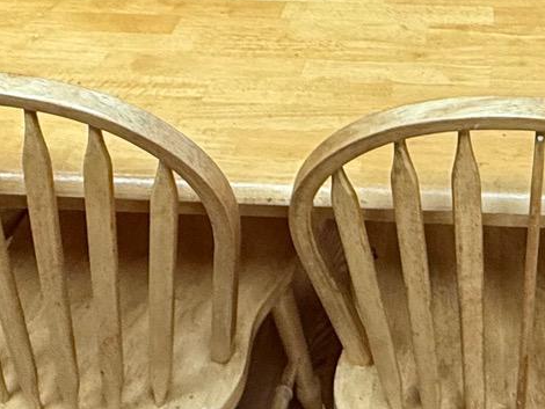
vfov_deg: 17.1
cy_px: -424
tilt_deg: -4.7
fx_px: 961
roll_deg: -0.6
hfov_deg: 30.4
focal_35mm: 61
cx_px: 480
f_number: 2.2
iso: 400
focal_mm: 2.22
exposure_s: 1/60
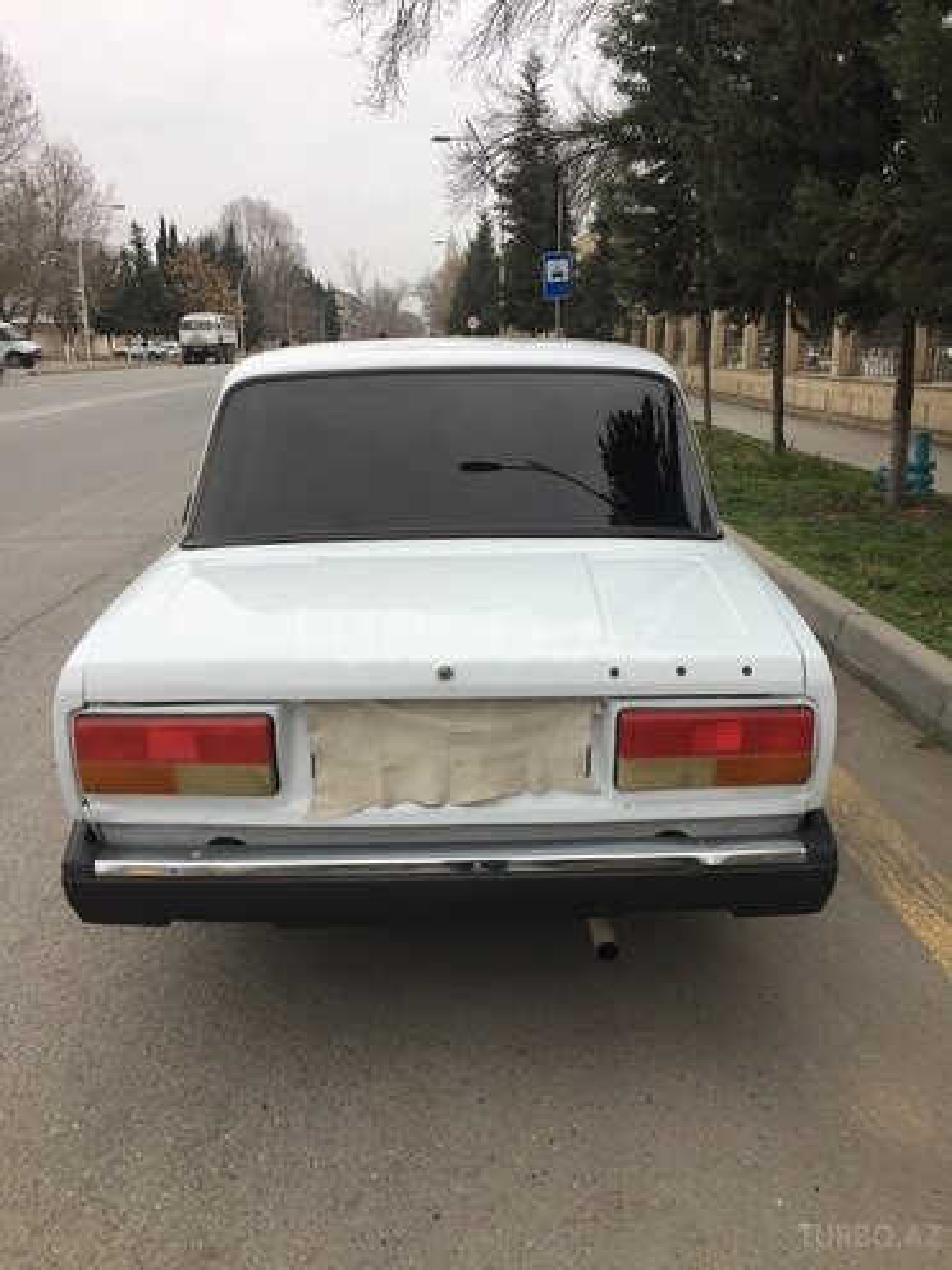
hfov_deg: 48.2
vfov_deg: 61.7
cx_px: 476
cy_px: 635
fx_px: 1063
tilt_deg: -13.8
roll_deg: +1.4
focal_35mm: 29
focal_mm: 4.15
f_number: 2.2
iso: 32
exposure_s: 1/377
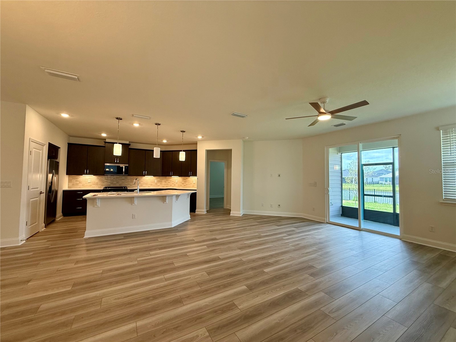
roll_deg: -0.9
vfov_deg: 85.7
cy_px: 171
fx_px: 184
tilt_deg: +2.3
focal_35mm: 14
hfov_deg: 102.1
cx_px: 228
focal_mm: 2.22
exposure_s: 1/120
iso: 160
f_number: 2.2
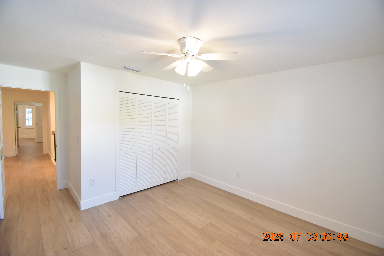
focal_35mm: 15
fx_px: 160
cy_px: 128
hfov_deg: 100.4
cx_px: 192
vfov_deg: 77.3
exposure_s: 1/60
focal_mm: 10
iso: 800
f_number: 3.5
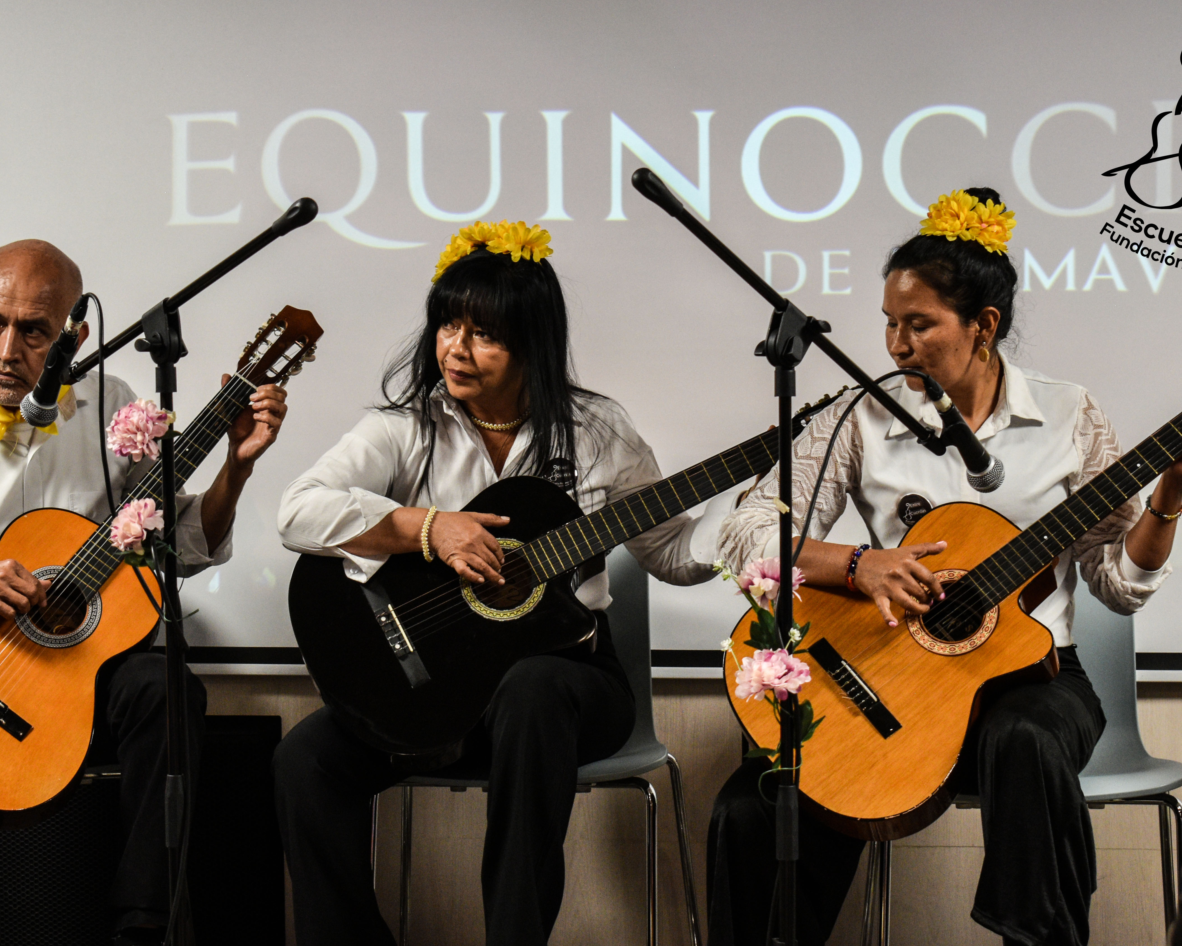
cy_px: 544
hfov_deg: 20.0
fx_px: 3359
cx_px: 605
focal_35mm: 96
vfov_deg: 16.0
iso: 900
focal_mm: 48
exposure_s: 1/30
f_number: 5.3
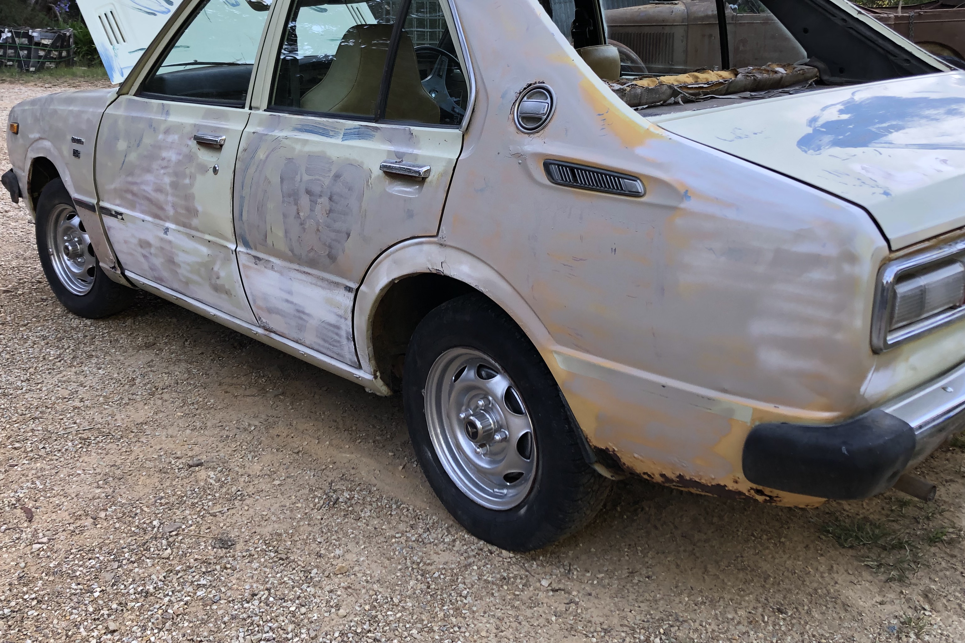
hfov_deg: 50.7
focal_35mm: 38
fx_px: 1019
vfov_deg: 34.8
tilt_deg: -11.7
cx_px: 473
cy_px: 222
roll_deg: +4.0
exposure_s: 1/120
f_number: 1.8
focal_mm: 3.99
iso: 50
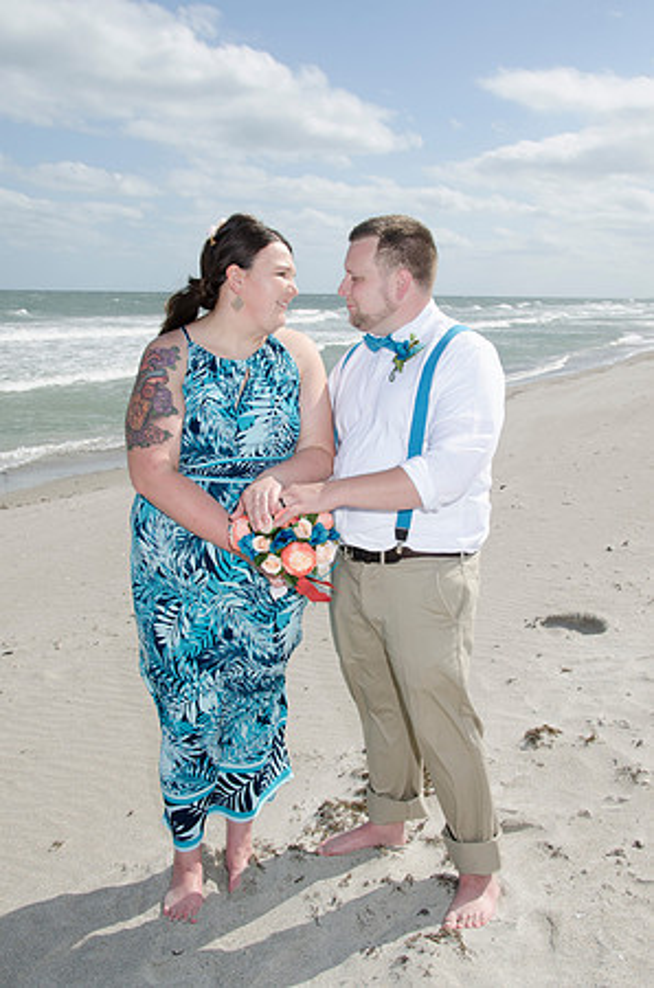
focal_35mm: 36
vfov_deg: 53.2
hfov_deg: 36.7
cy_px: 494
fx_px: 985
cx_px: 327
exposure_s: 1/250
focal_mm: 24
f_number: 10
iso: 100
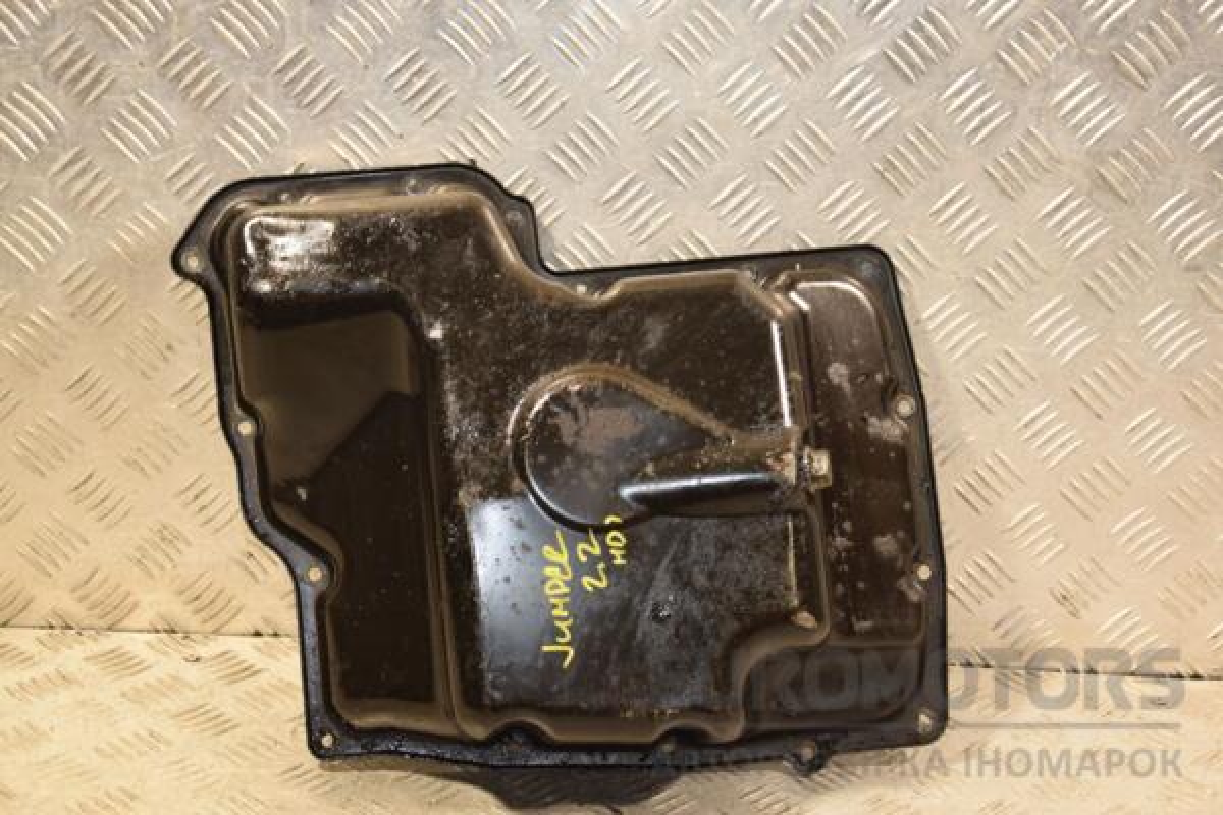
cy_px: 408
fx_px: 2293
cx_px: 612
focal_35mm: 68
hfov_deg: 29.9
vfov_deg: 20.2
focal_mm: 45
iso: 800
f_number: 4.8
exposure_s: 1/125
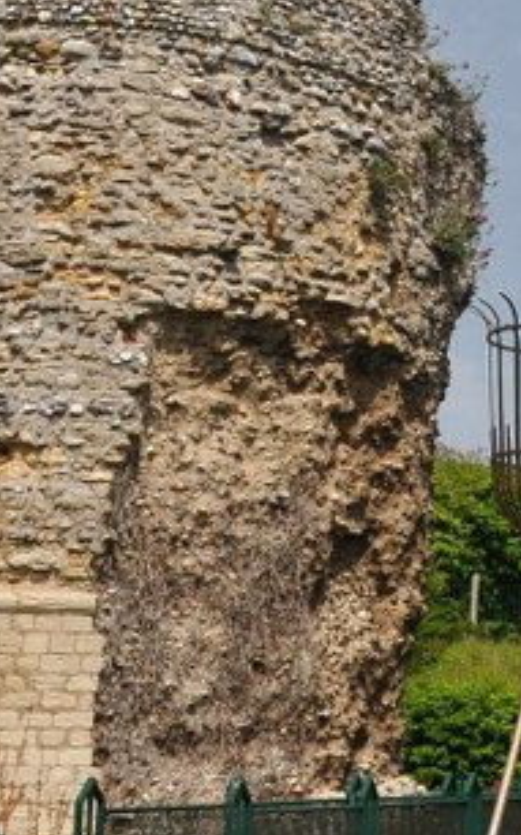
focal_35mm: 92
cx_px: 1028
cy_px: 136
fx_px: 2092
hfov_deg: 12.5
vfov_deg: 22.2
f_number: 9
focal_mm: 18
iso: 320
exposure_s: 1/320
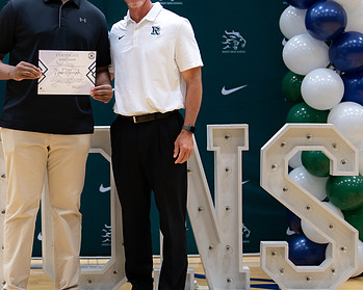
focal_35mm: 102
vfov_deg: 15.1
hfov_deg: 18.7
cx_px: 89
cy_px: 122
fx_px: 1096
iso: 400
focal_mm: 50
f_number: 1.2
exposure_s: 1/320
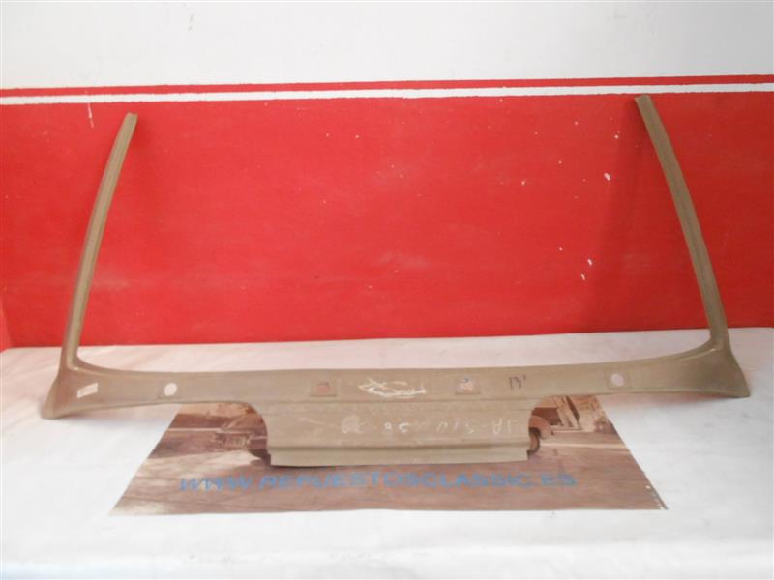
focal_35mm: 26
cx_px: 387
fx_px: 581
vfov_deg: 53.1
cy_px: 290
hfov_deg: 67.3
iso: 400
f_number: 3.5
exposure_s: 1/5
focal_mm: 4.6
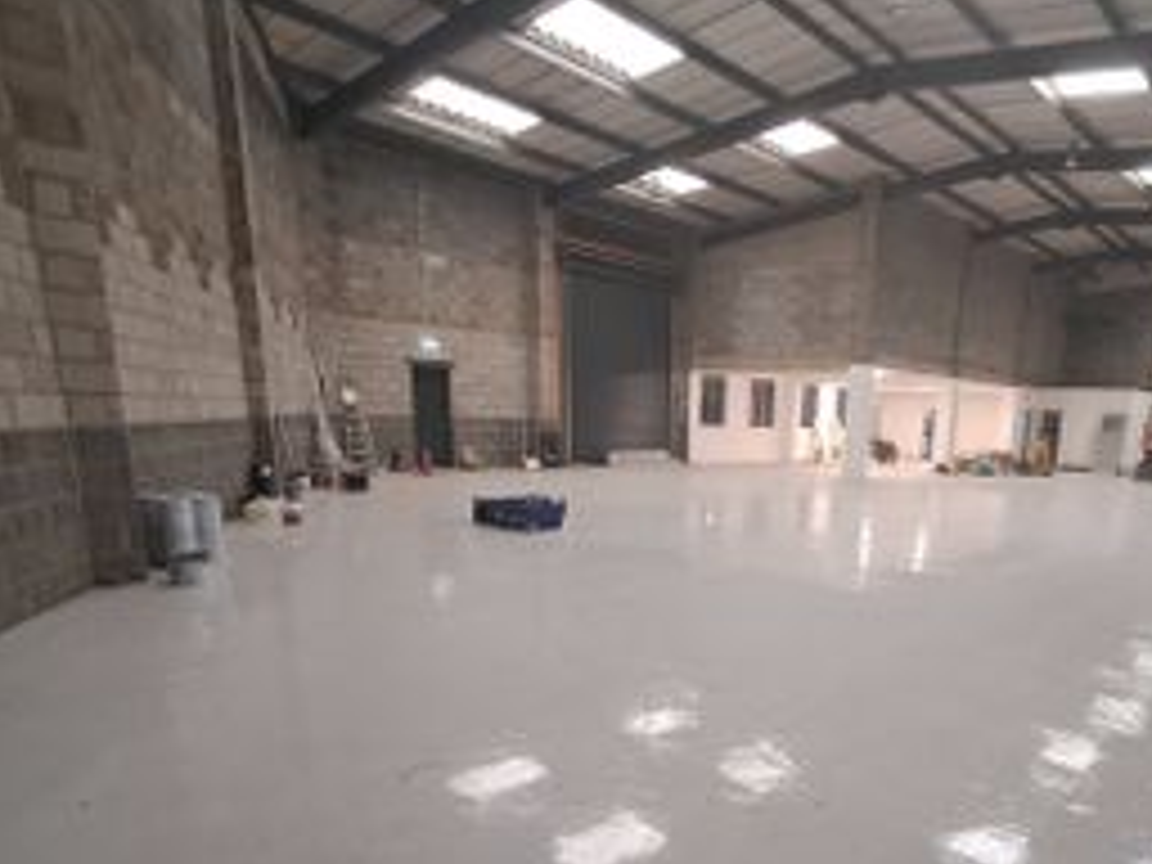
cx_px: 742
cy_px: 648
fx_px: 832
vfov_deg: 52.5
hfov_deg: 68.0
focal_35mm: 25
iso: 250
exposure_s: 1/33
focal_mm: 1.64
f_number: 2.2
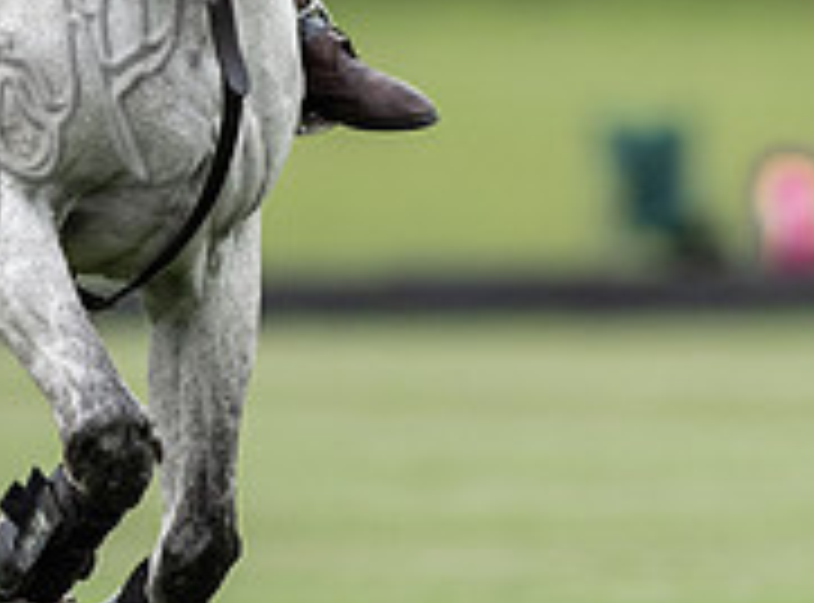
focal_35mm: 2178
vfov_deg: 0.7
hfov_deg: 0.9
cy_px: -42
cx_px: 180
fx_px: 50979
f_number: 4
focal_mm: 500
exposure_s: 1/1600
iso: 800
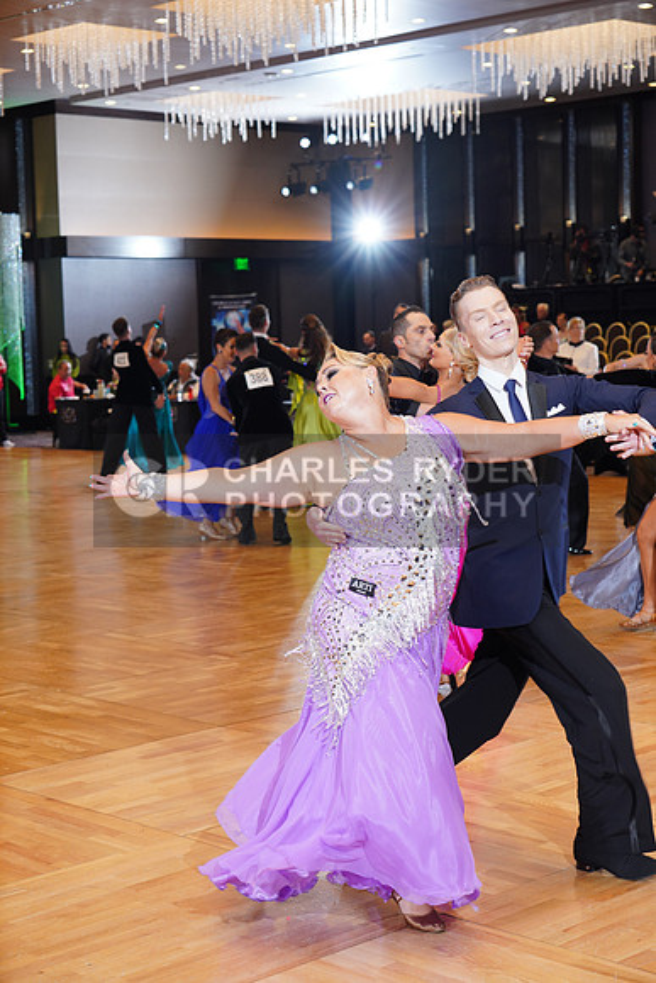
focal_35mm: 62
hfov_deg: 21.9
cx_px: 328
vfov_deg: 32.4
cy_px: 492
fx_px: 1694
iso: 1250
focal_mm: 62
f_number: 5
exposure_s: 1/200
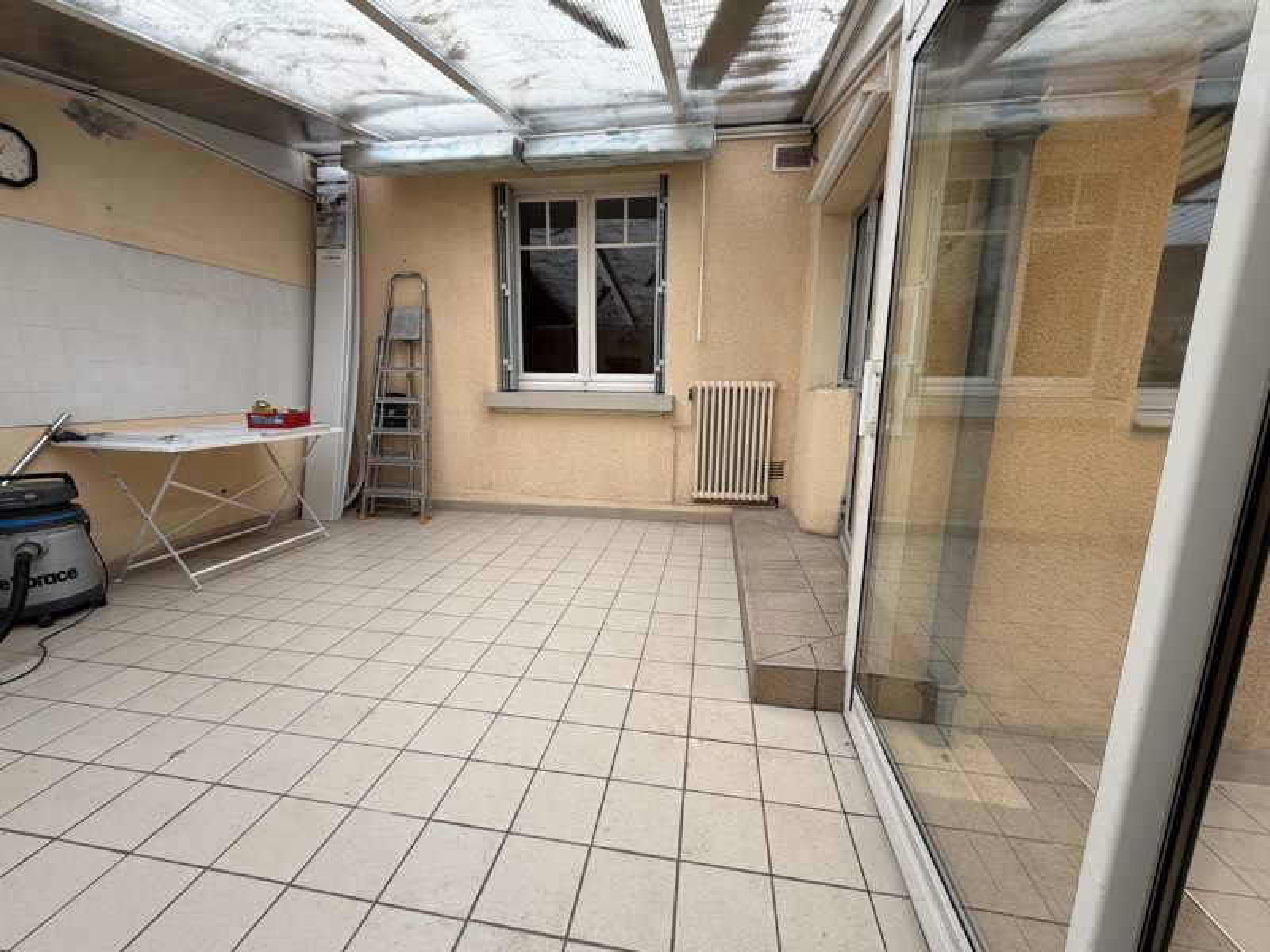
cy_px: 476
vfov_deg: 85.7
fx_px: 514
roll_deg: -0.1
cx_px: 635
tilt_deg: -10.8
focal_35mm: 14
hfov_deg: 102.1
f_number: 2.2
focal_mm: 2.22
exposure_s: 1/270
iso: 50
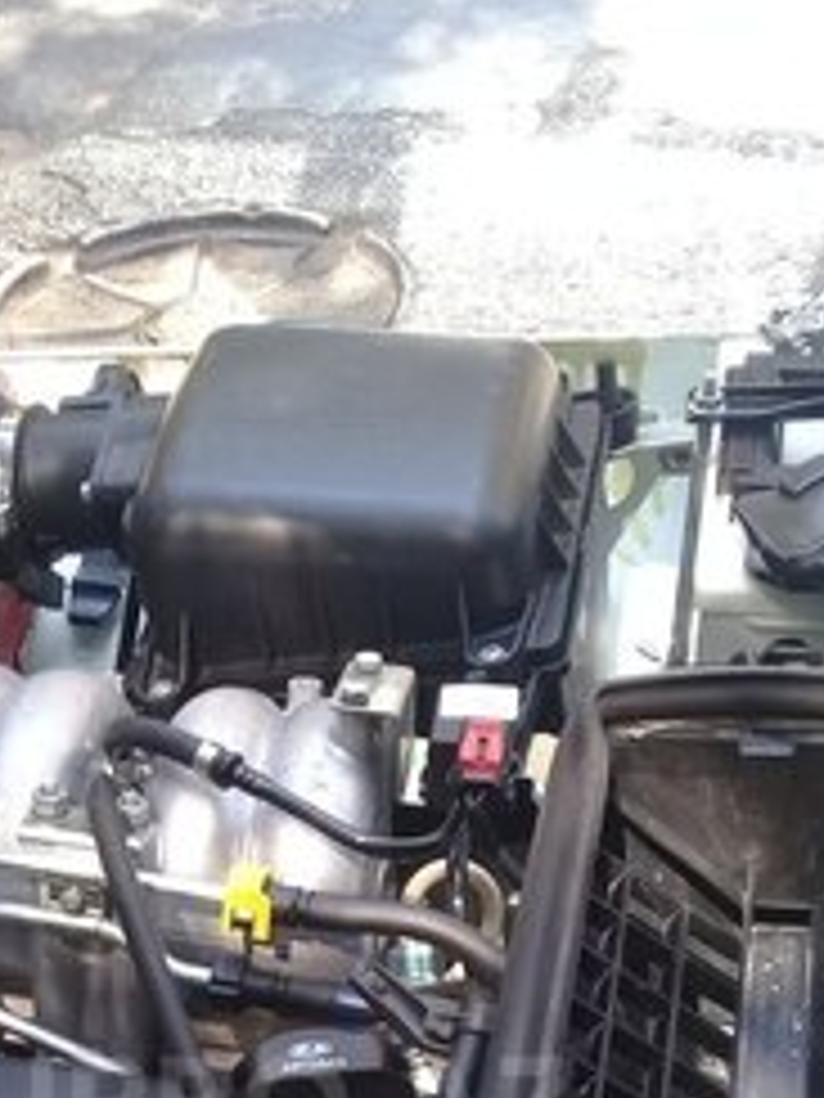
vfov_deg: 28.7
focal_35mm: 63
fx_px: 2000
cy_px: 1107
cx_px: 230
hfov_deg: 23.1
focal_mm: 3.3
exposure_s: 1/60
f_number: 2.2
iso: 64
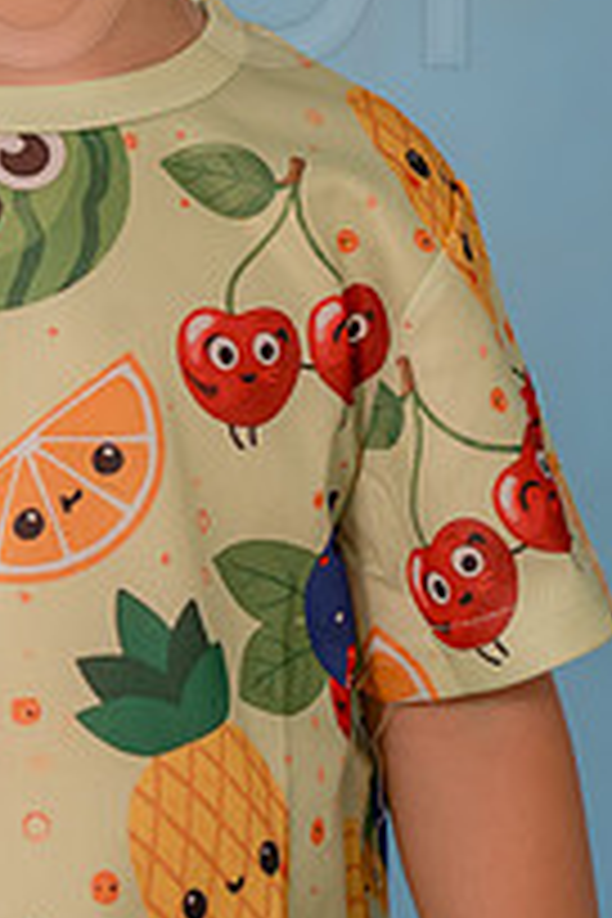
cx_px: 14
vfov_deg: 9.6
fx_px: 5406
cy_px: -32
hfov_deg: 6.5
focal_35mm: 212
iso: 1600
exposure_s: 1/160
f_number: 5.6
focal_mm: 96
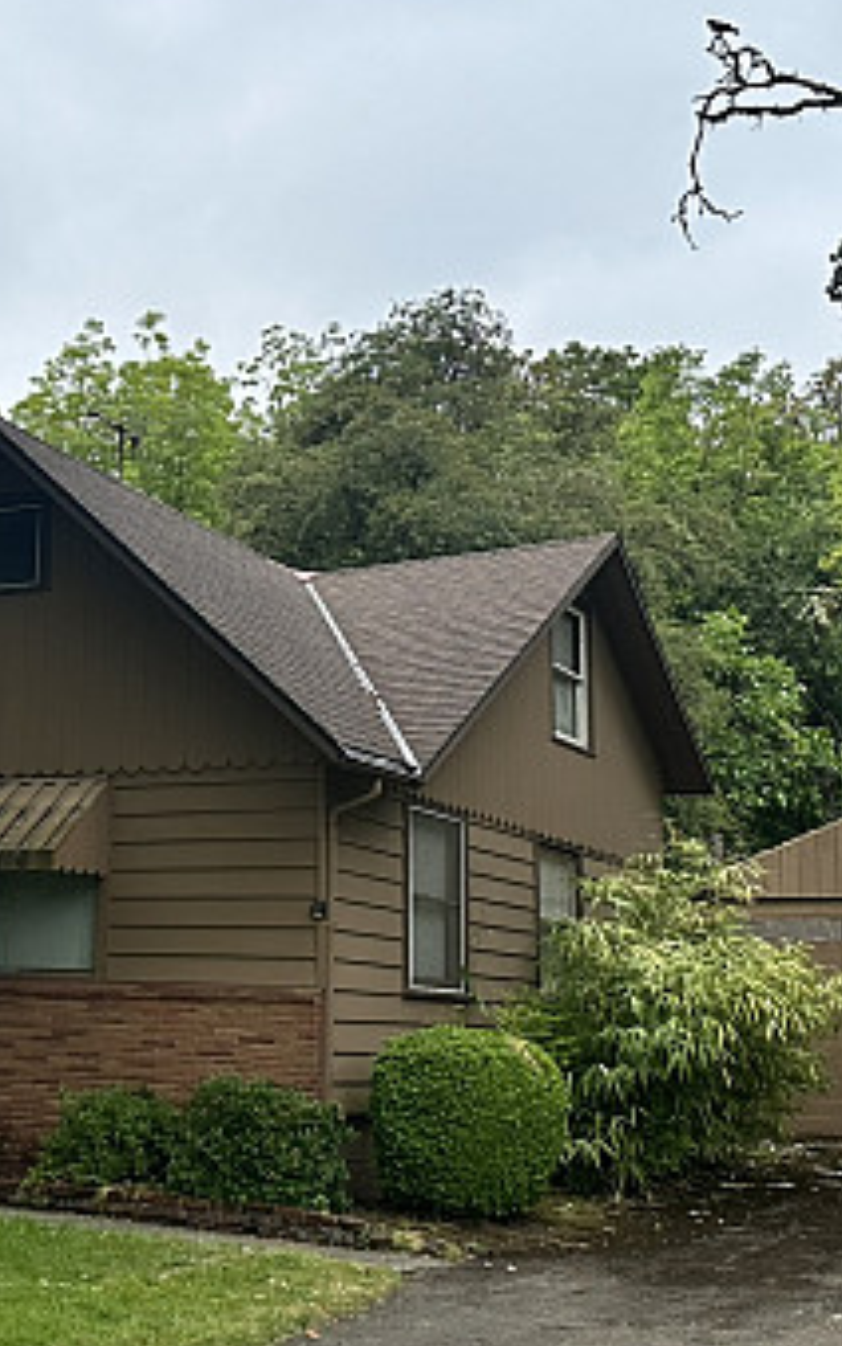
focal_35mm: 50
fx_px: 1835
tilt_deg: +11.7
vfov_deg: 40.3
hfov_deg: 25.3
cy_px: 679
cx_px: 137
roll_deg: -1.8
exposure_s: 1/2469
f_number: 1.78
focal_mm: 6.86
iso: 80
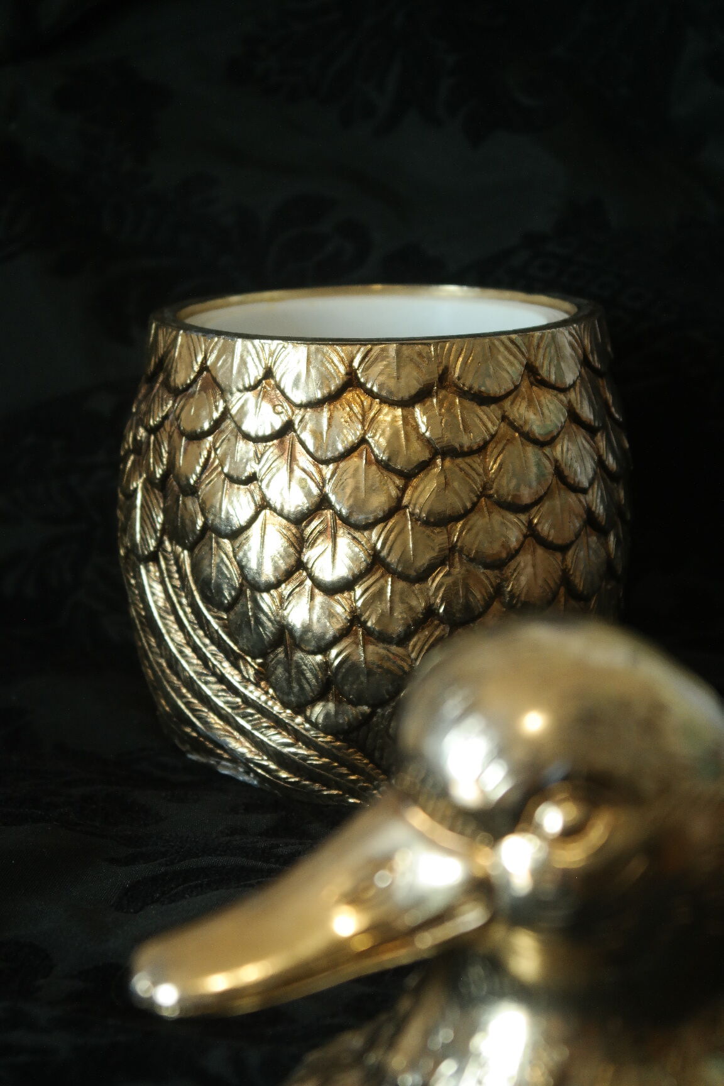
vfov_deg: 26.3
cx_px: 362
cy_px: 543
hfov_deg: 17.7
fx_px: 2323
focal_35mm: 77
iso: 800
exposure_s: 1/30
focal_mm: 50
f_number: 5.6
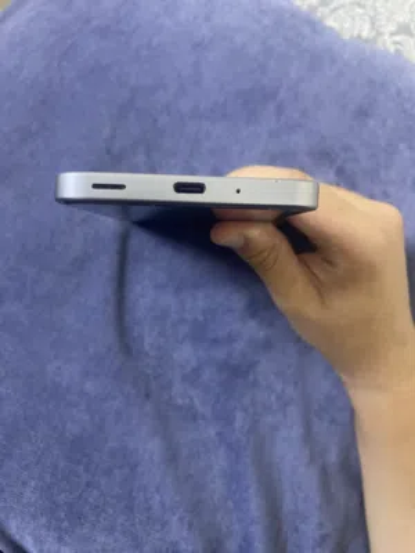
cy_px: 276
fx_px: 400
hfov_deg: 54.9
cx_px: 208
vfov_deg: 69.4
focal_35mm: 25
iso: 400
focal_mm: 4.25
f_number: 1.8
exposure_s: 1/50
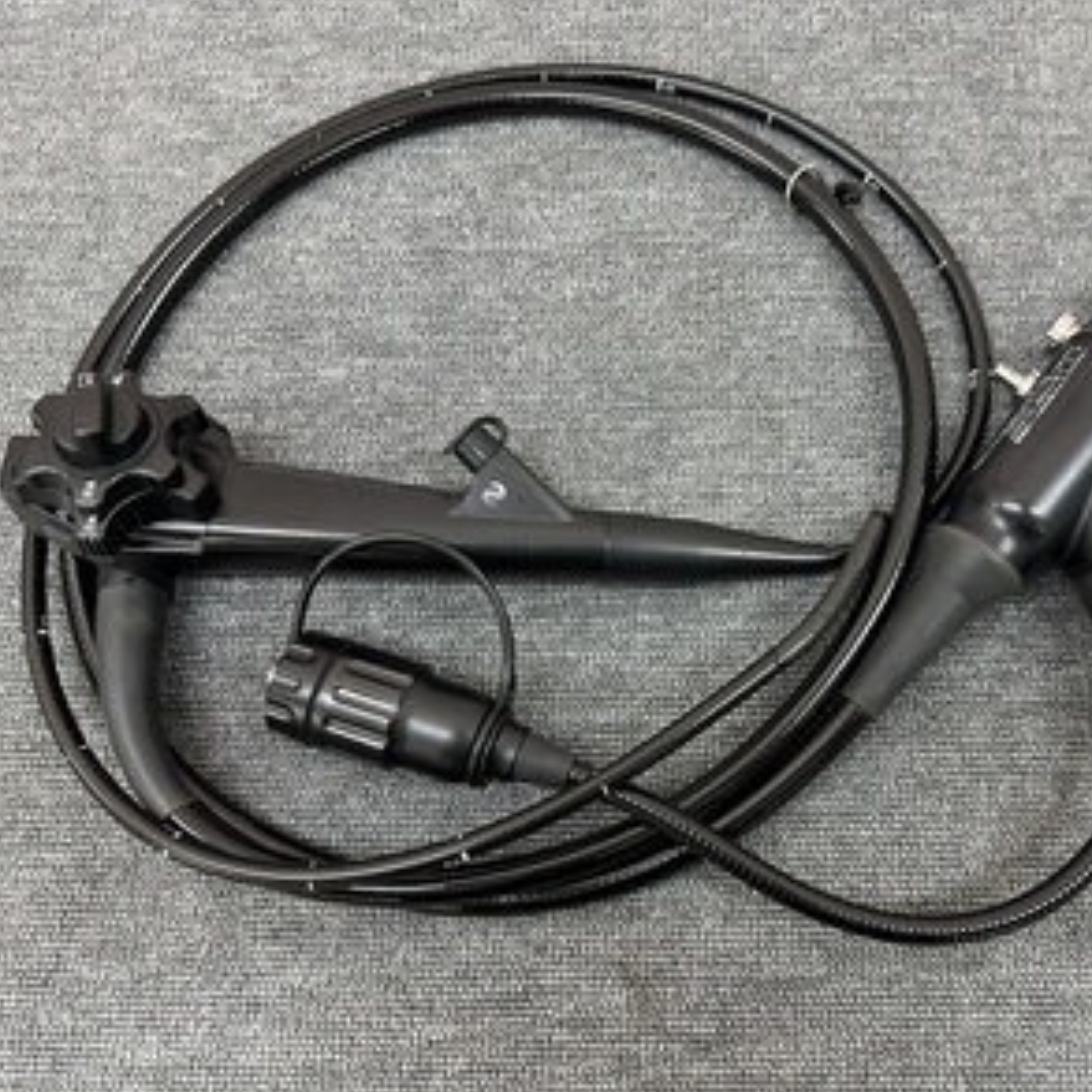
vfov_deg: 55.6
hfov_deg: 55.2
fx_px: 1035
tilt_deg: -77.0
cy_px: 555
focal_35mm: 29
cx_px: 652
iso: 200
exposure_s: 1/120
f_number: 1.78
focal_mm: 6.86
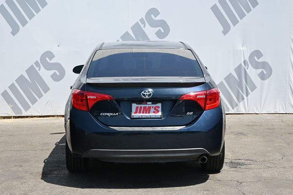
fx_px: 512
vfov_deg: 21.5
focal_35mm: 63
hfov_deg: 31.9
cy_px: 98
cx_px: 146
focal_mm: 42
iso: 180
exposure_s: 1/250
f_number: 5.6
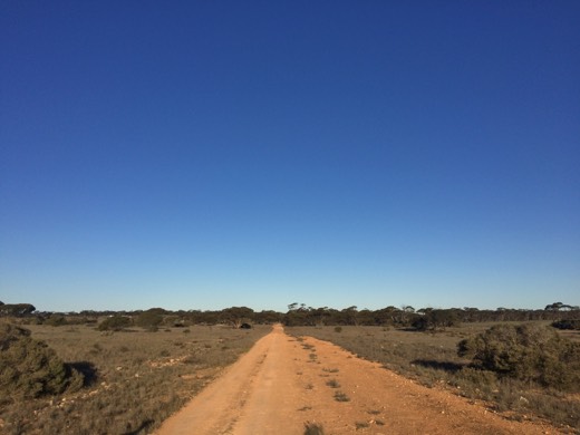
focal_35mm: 29
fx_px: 486
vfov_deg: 48.2
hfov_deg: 61.7
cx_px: 290
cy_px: 218
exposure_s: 1/2933
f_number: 2.2
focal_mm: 4.15
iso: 32
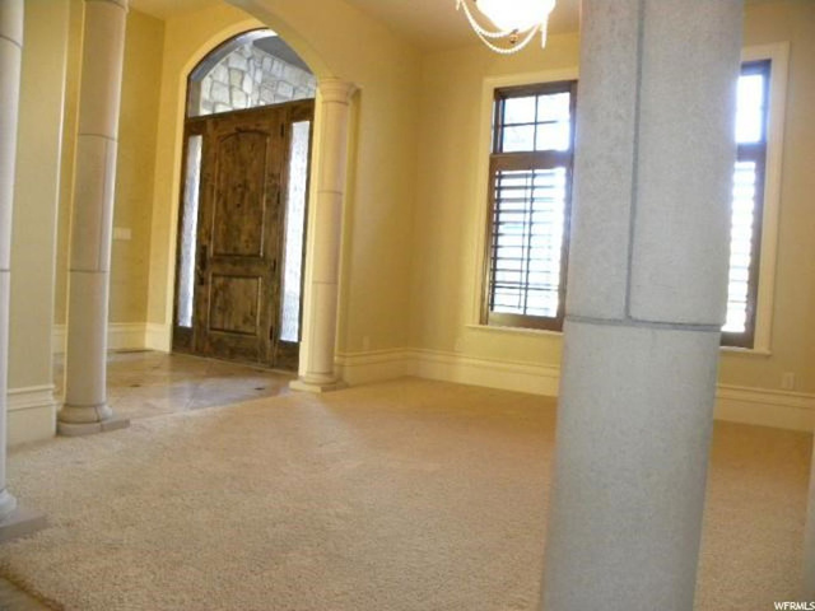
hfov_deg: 67.3
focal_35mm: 26
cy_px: 306
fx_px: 612
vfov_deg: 53.1
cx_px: 408
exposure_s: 1/33.7
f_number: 2.8
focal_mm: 4.6
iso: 400
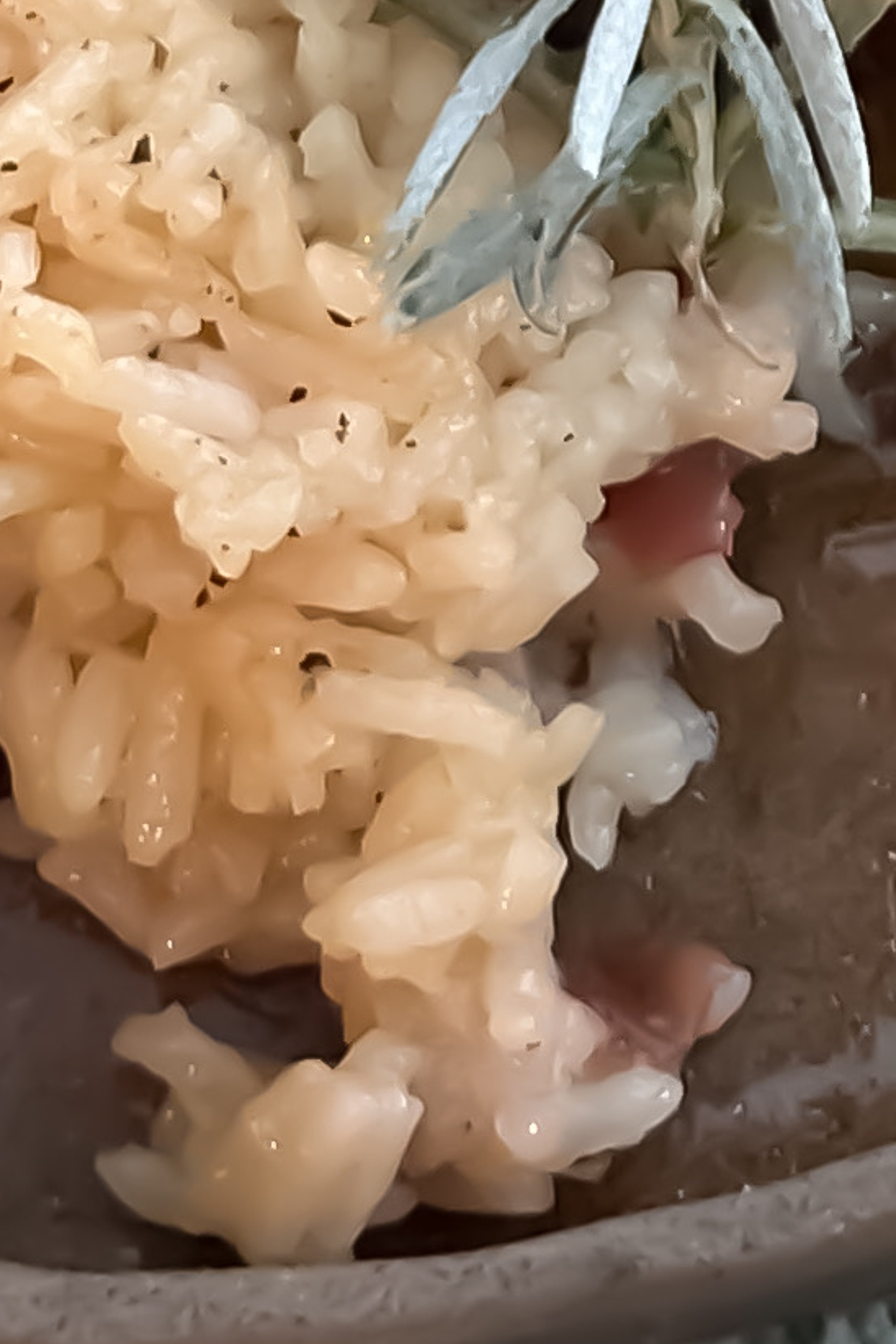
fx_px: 9146
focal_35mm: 245
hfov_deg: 5.6
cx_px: 912
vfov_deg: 8.1
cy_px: -1113
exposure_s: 1/50
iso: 200
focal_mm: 6.86
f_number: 1.78
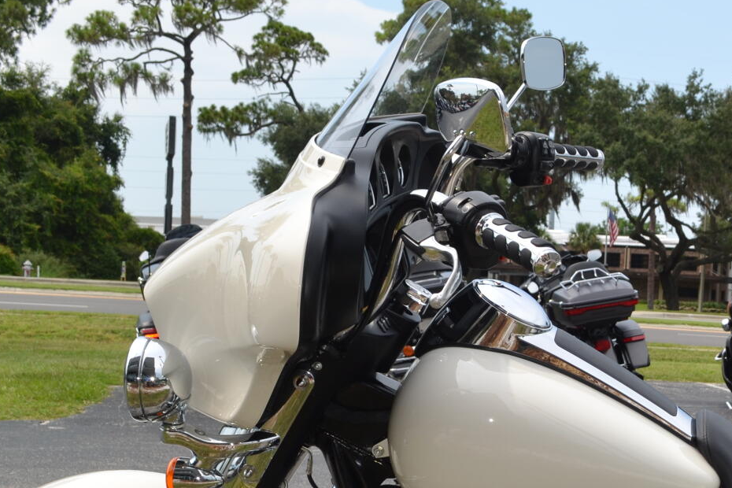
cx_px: 687
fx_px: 1444
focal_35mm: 71
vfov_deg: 18.7
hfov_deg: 27.2
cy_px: 484
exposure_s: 1/200
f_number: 9
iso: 100
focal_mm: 22
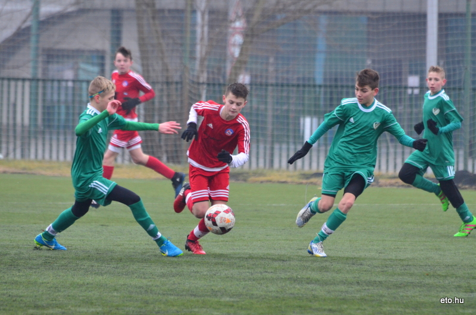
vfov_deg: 3.0
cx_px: 238
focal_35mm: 450
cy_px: 158
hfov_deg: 4.6
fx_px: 5938
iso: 1600
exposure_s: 1/500
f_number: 6.3
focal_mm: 300
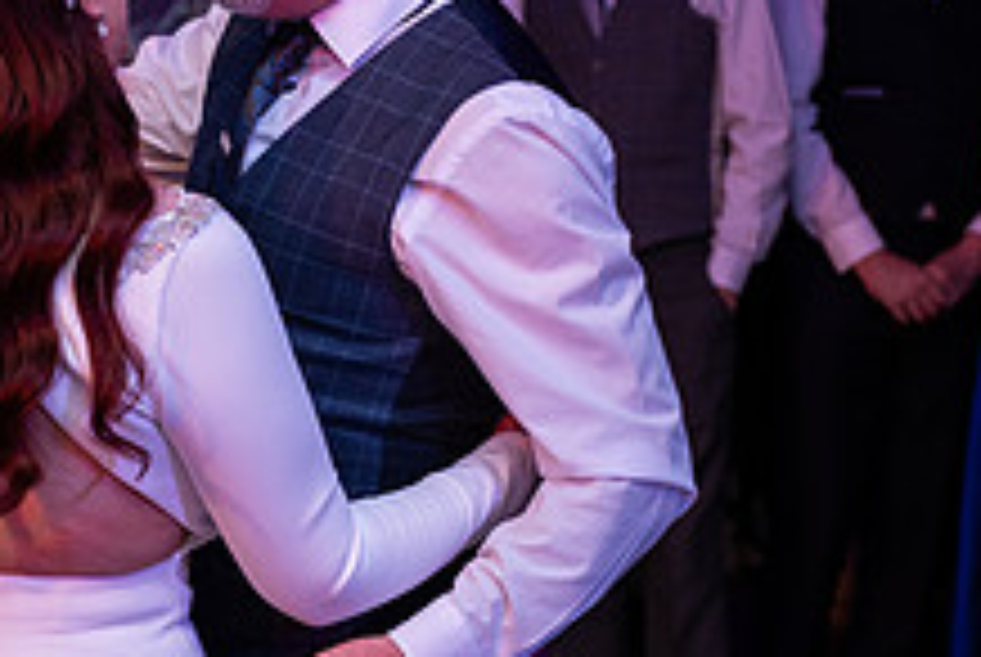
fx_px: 3984
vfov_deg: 9.4
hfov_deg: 14.0
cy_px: 308
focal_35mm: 146
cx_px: 351
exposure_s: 1/160
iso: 500
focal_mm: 55
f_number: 3.5
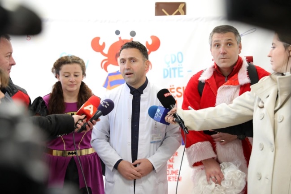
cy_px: 97
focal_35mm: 105
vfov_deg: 13.0
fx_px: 849
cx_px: 146
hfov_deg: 19.5
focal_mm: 70
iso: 3200
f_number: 5
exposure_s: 1/200
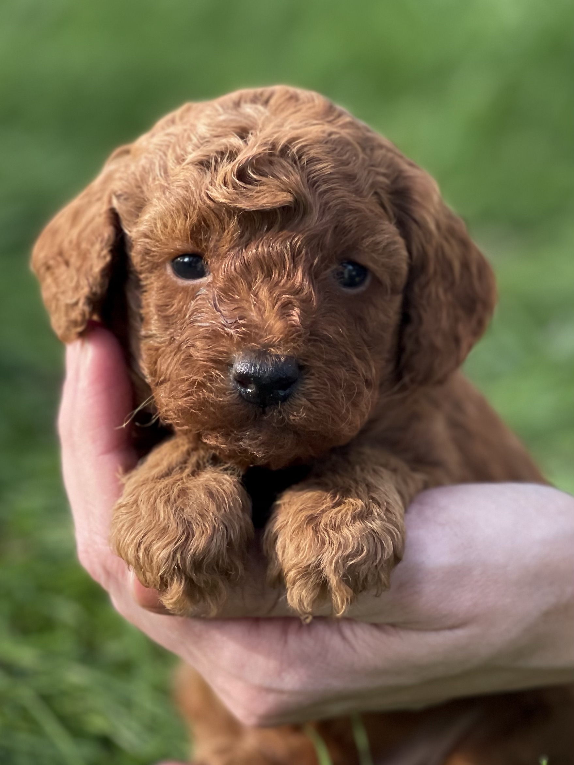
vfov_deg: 30.3
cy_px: 382
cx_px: 287
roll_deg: -4.1
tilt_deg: -8.7
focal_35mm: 64
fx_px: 1415
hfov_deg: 22.9
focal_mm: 7.5
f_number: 2.2
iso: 64
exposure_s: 1/121
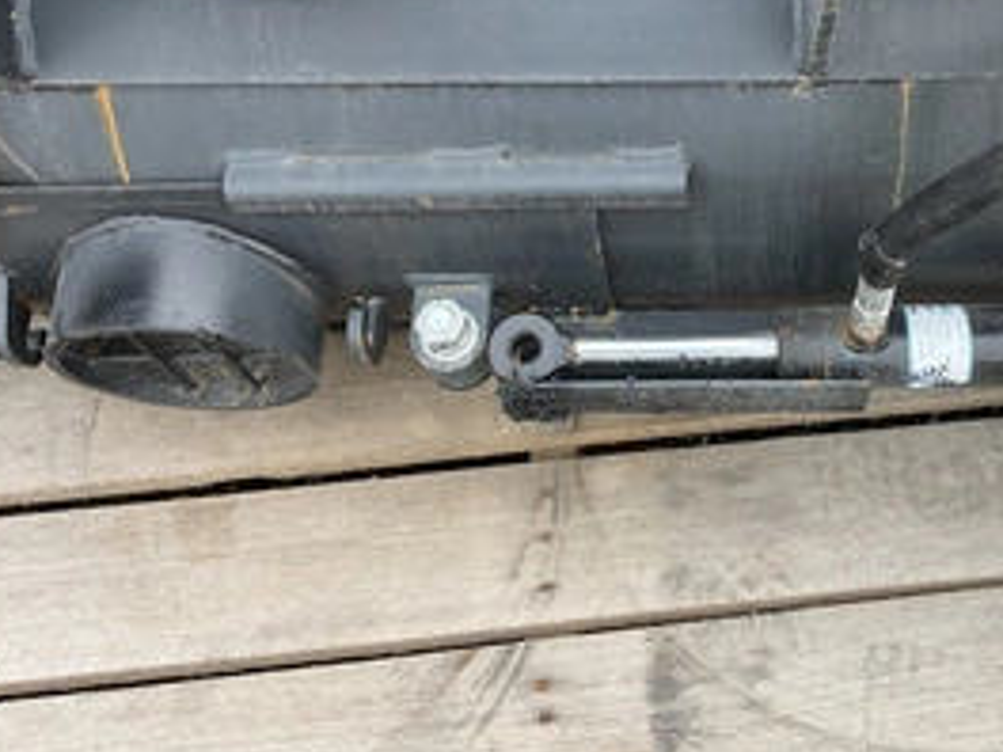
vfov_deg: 32.6
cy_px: 247
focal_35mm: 44
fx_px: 1275
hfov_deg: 41.8
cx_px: 737
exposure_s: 1/122
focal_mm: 3
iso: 20
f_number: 1.8
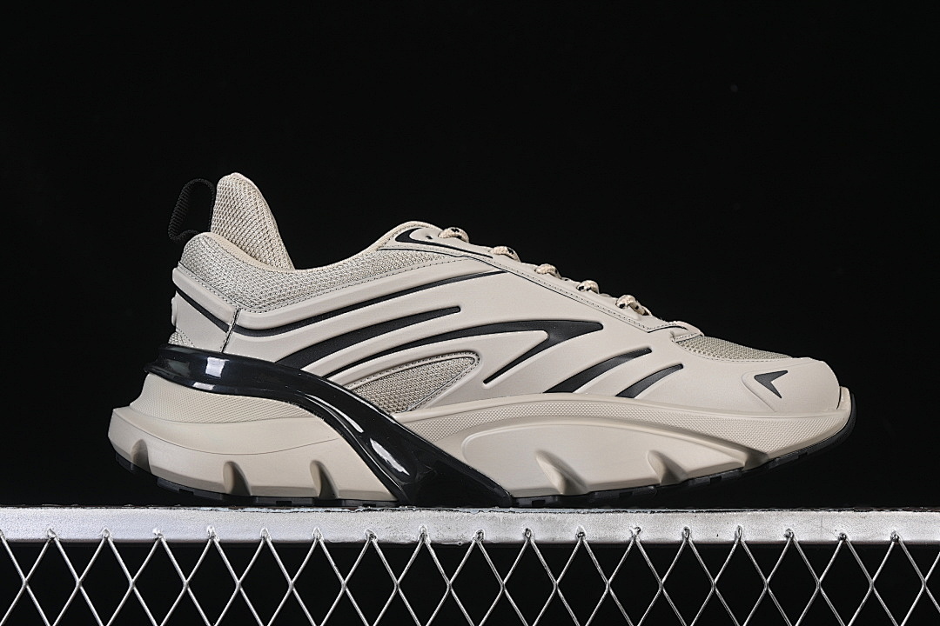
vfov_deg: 18.2
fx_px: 1958
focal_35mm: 75
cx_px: 470
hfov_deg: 27.0
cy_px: 313
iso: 160
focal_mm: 50
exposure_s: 1/60
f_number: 7.1
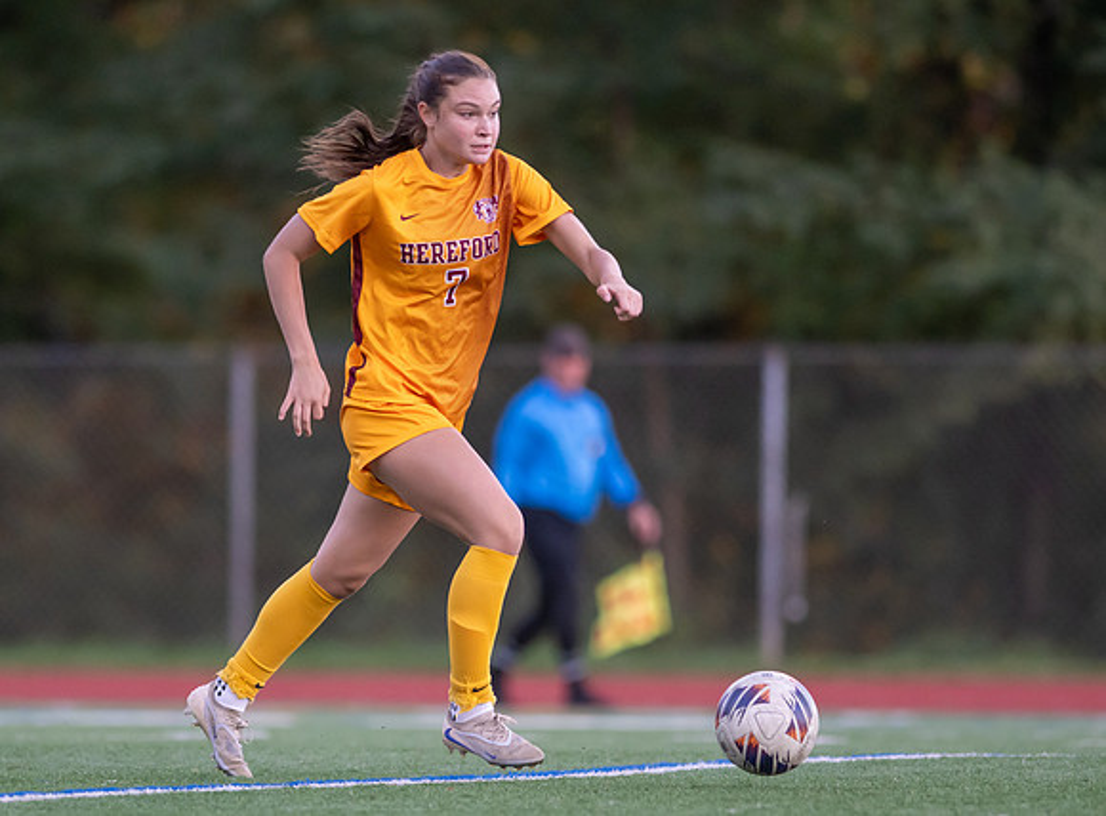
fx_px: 15547
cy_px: 553
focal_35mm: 489
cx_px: 446
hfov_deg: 4.1
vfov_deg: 3.0
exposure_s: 1/1600
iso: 1600
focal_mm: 300
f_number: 2.8
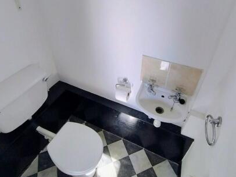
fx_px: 157
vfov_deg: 56.9
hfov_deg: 74.0
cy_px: 52
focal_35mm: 23
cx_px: 118
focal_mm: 1.66
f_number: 2.2
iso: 100
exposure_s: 1/104
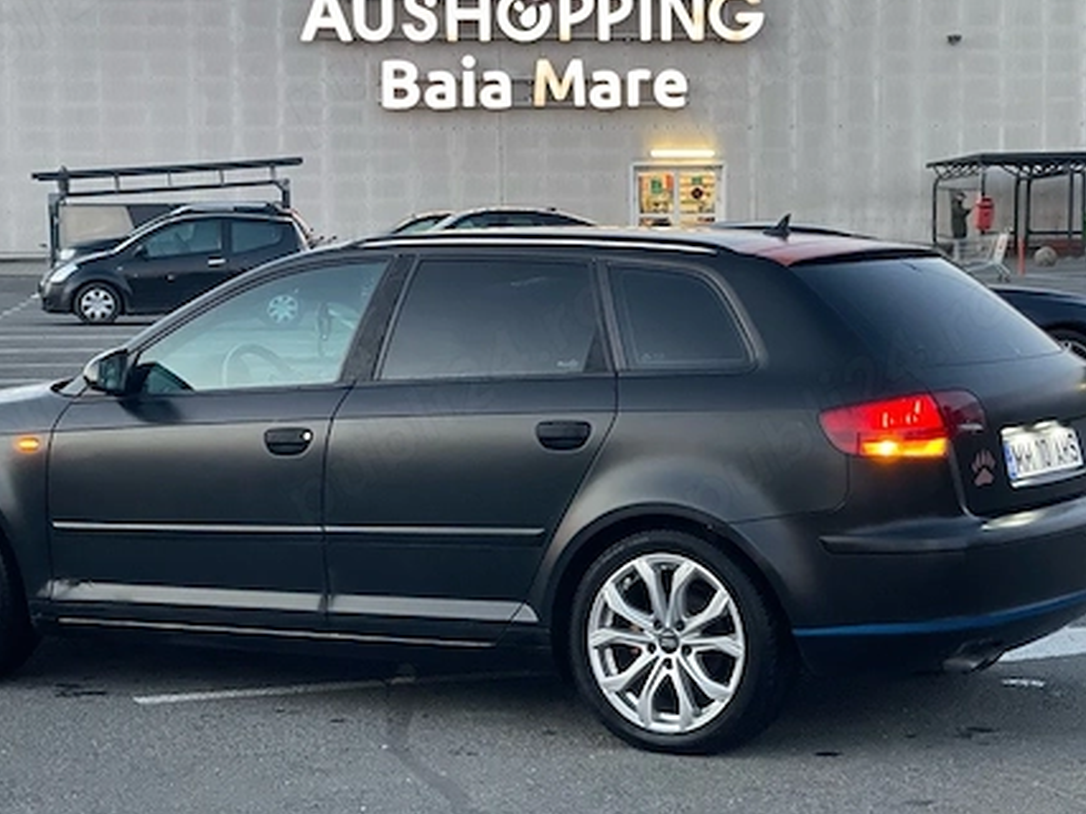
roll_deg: +0.5
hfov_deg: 21.8
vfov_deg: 16.4
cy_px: 415
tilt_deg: -4.2
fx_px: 2823
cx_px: 552
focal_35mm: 90
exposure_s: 1/40
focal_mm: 7.5
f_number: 2.2
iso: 400
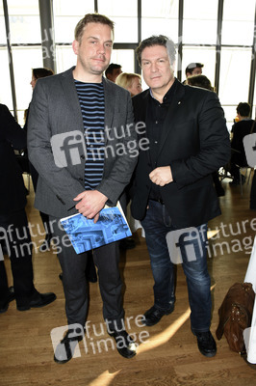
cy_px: 193
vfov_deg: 67.4
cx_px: 128
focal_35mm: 27
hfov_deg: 47.9
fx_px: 288
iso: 360
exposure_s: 1/160
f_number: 4.5
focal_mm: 18
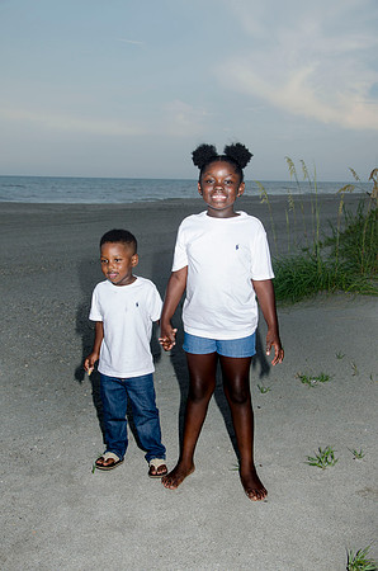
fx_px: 665
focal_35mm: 42
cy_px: 286
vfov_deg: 46.5
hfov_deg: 31.8
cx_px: 189
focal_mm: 28
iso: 100
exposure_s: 1/200
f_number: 5.6
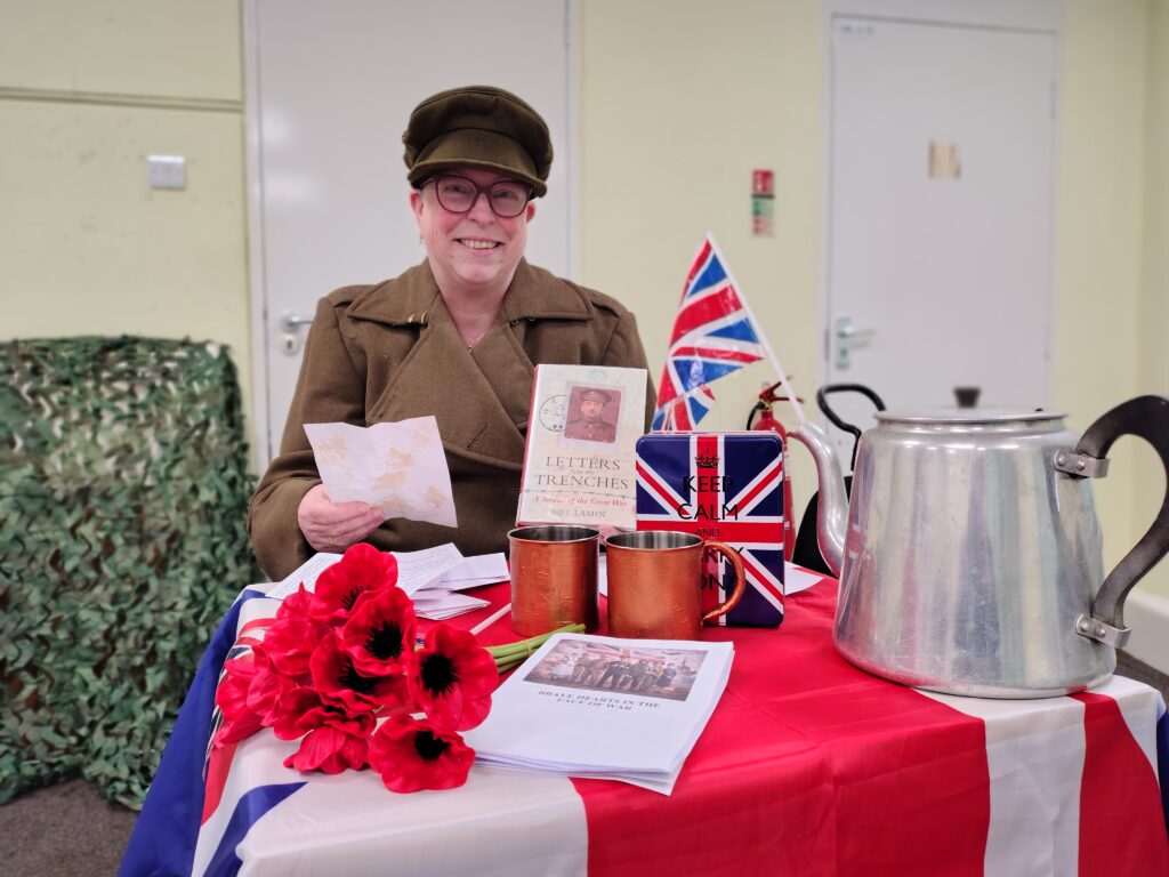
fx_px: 844
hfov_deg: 69.4
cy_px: 438
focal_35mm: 25
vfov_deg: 54.9
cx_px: 584
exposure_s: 1/50.1
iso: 332
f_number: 1.7
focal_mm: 4.71
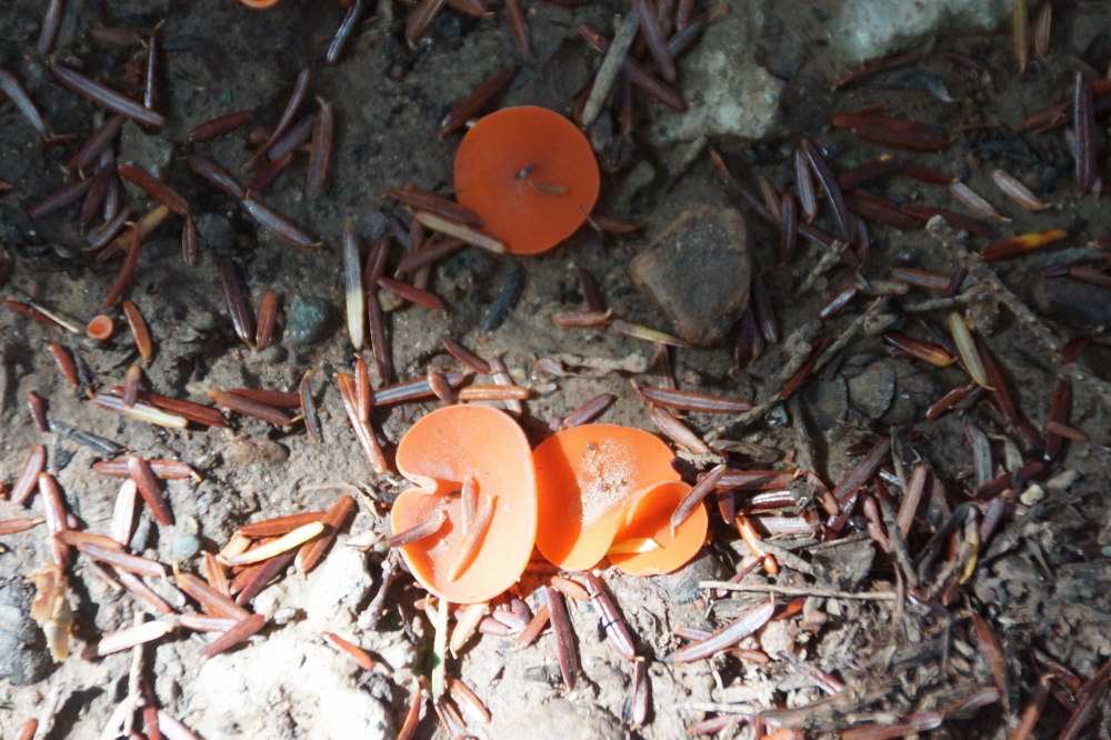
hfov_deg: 5.5
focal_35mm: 375
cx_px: 556
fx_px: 11568
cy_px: 370
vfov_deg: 3.7
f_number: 6.3
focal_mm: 250
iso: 1600
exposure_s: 1/80
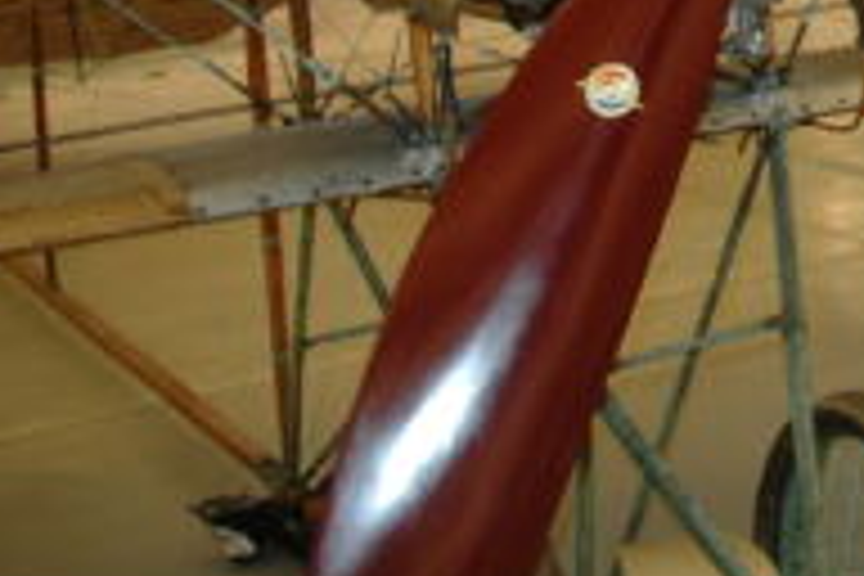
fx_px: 2160
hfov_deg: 19.7
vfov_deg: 14.2
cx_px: 1292
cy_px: -277
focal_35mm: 90
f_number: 3.5
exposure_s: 1/15
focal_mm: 18
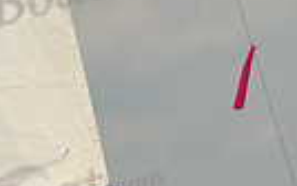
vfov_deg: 1.4
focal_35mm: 971
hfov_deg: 2.2
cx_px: -262
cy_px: 358
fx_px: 7866
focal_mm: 220
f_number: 8
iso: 250
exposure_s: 1/1000
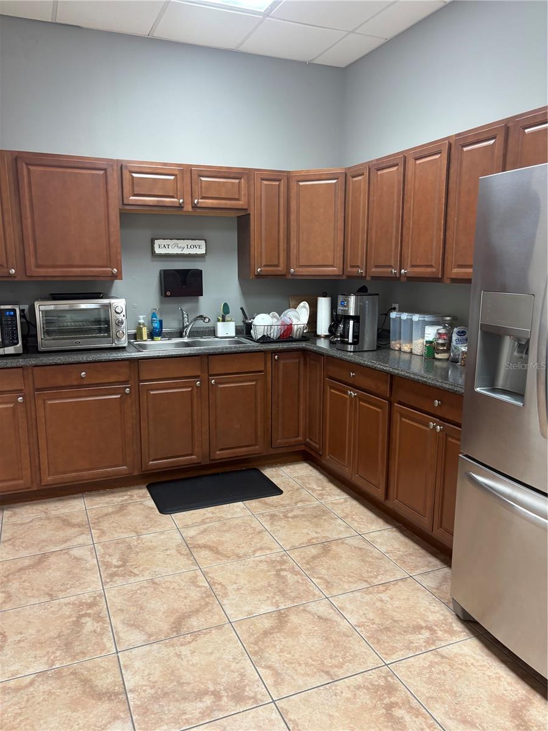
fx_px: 549
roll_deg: -0.5
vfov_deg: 67.3
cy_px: 366
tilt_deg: -5.9
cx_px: 274
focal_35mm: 26
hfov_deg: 53.1
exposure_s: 1/60
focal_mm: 5.96
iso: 125
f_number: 1.6
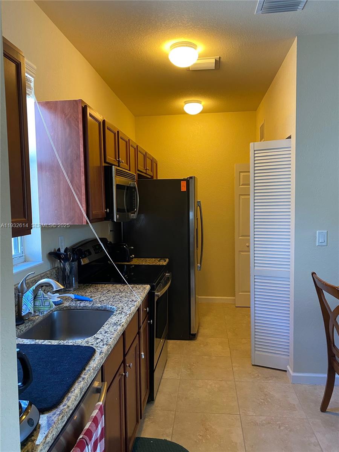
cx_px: 170
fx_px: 339
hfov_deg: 53.1
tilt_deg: -2.8
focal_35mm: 26
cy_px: 226
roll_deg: +1.5
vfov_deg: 67.3
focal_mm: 4.25
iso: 160
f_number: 1.8
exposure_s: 1/60
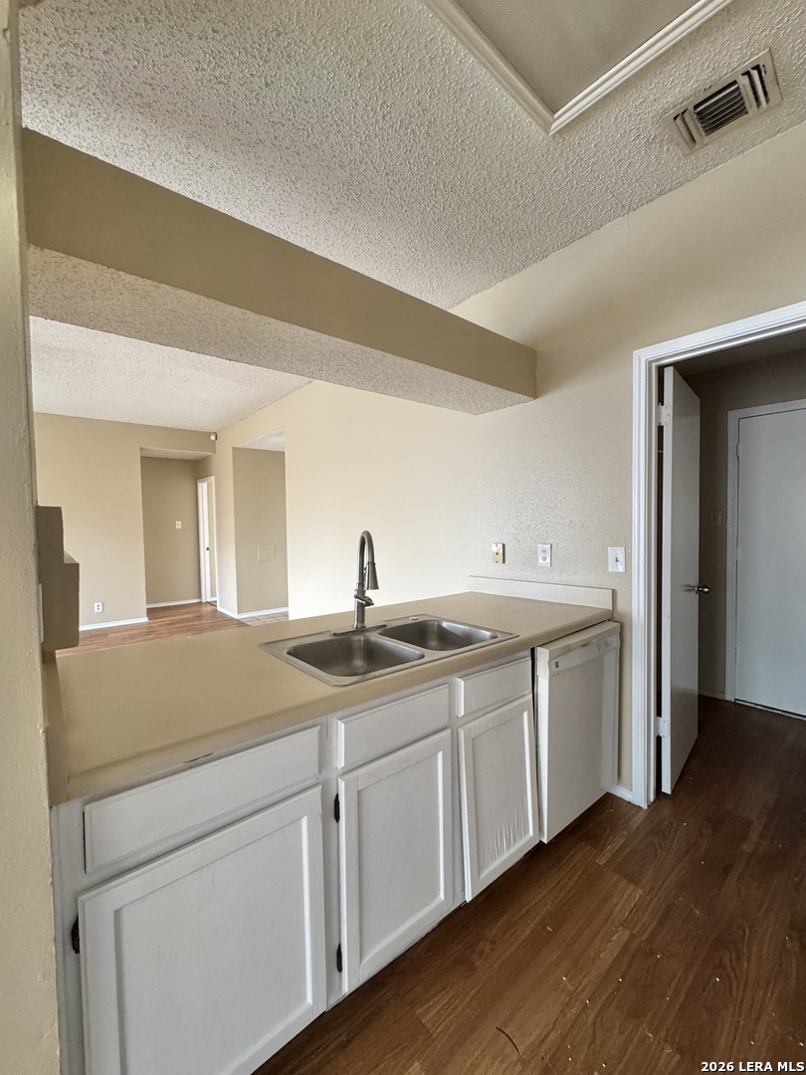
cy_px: 538
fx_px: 435
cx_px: 403
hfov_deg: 85.7
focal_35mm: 14
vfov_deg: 102.1
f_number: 2.2
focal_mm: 2.22
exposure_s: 1/73
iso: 320
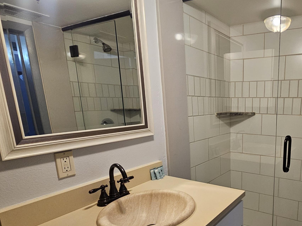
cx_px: 238
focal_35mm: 23
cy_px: 146
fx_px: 201
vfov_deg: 57.9
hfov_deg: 67.6
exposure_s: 1/60
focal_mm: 2.2
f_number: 2.2
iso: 250
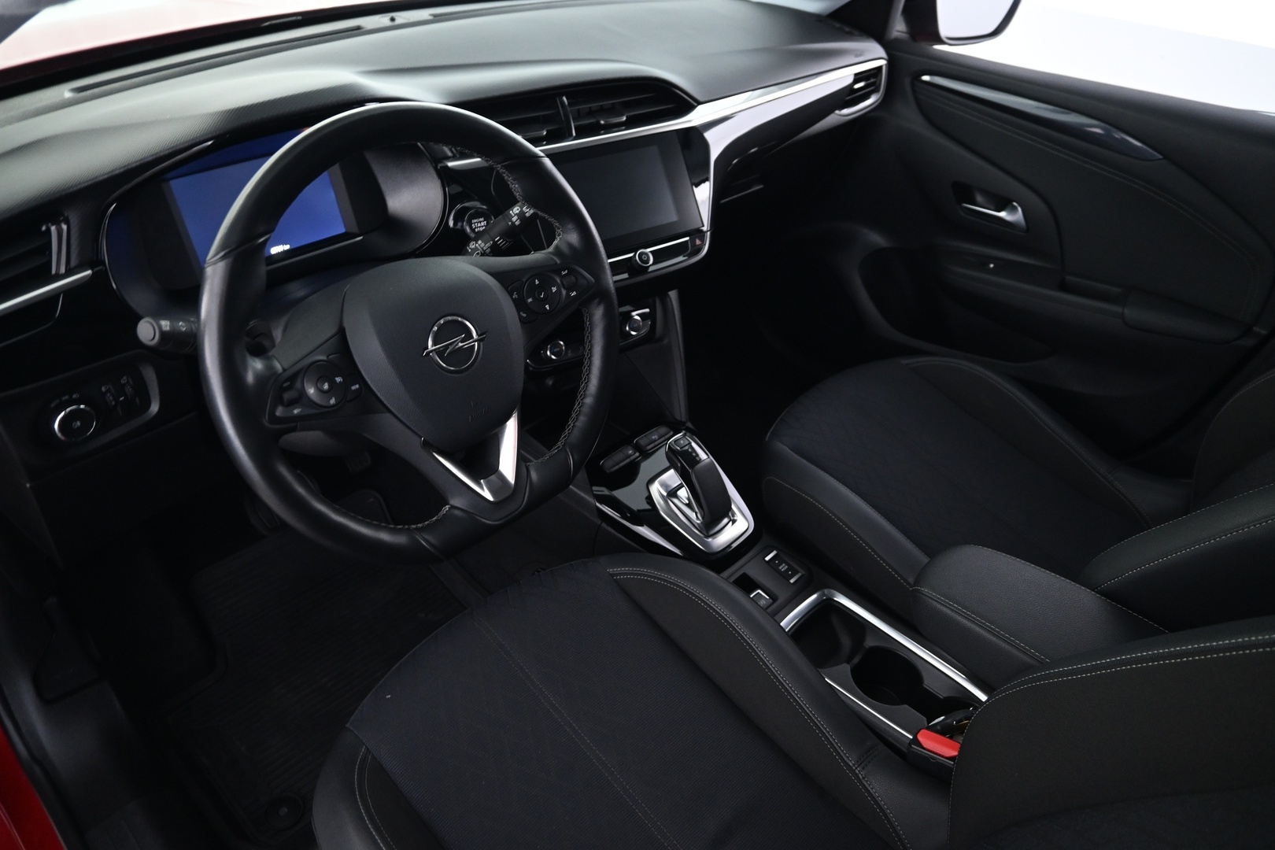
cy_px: 425
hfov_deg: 73.7
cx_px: 638
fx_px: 850
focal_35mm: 24
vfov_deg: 53.1
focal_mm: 16
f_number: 3.5
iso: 1600
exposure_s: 1/10
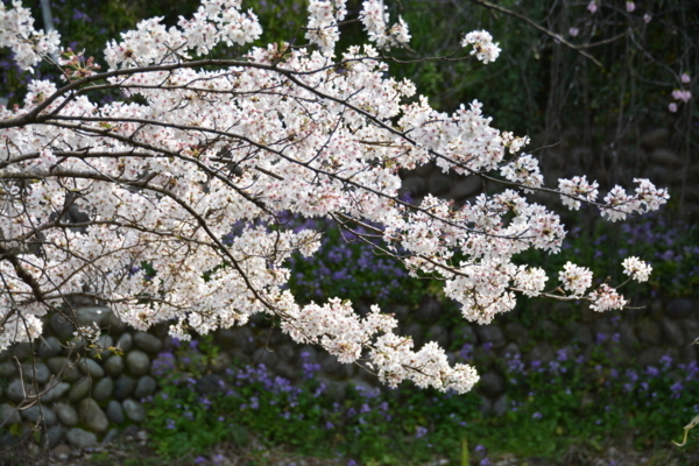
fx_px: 2621
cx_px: 350
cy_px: 233
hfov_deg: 15.2
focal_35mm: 135
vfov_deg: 10.2
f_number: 5.6
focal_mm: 90
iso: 110
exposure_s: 1/160
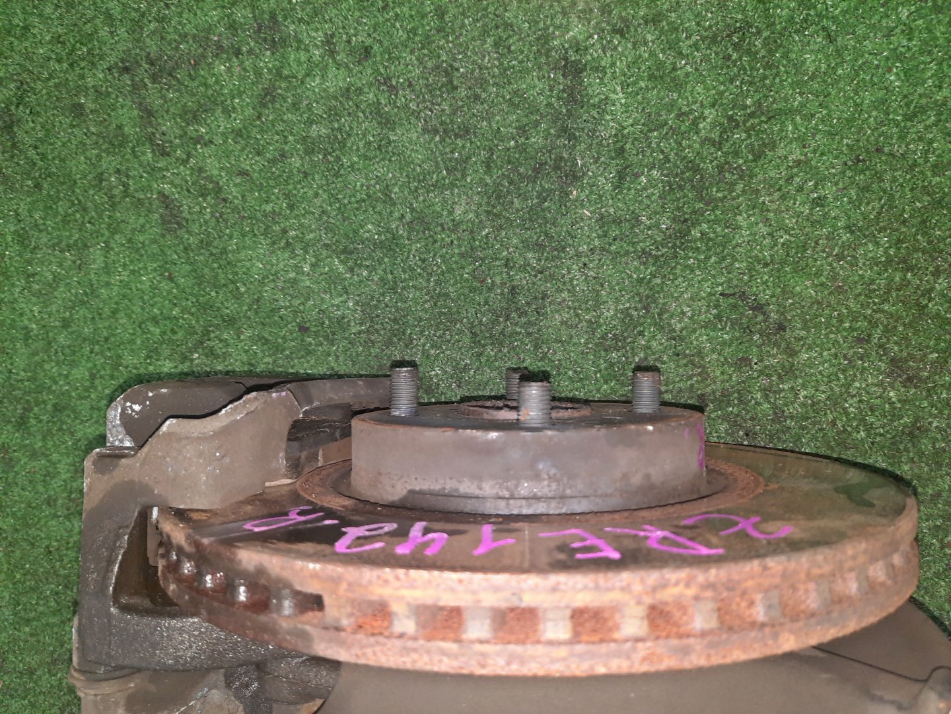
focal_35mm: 25
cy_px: 357
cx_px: 476
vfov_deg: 54.9
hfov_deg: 69.4
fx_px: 687
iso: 650
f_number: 2
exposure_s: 1/25
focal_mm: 4.6
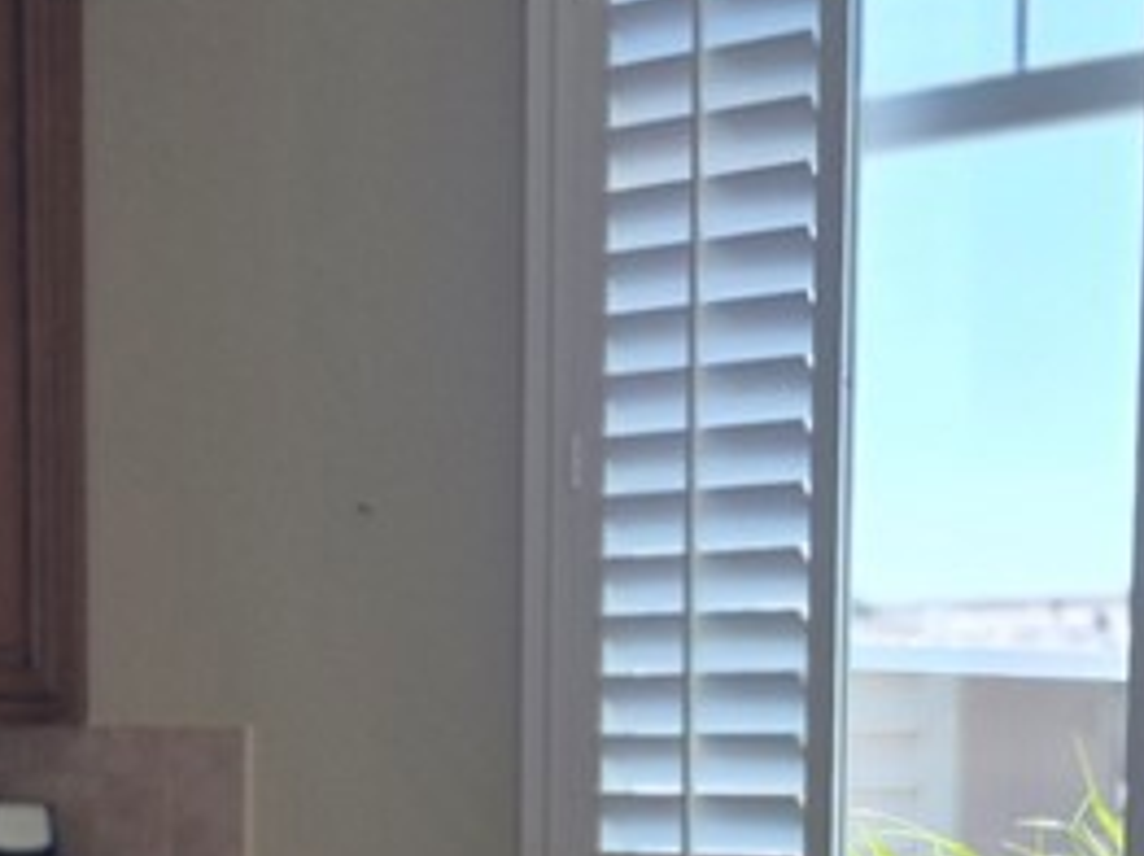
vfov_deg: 15.9
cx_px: 393
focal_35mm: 90
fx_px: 2972
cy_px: 983
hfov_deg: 21.7
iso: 25
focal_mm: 5.4
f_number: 1.8
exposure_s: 1/173
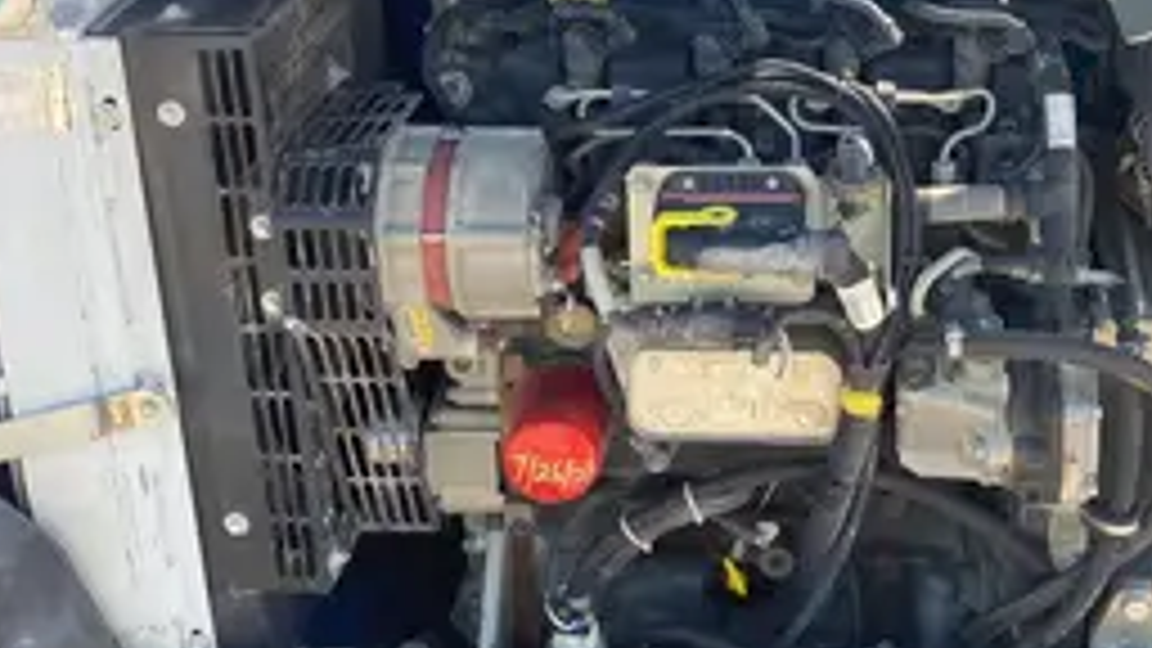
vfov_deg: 19.5
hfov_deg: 33.7
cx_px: 860
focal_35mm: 61
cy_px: 97
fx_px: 1863
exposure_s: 1/352
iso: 32
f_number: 1.8
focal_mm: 4.25
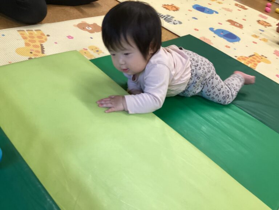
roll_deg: -15.7
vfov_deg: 45.4
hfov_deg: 58.4
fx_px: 250
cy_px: 105
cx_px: 140
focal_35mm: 31
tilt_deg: -38.9
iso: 160
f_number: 2.4
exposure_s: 1/60
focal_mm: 3.3
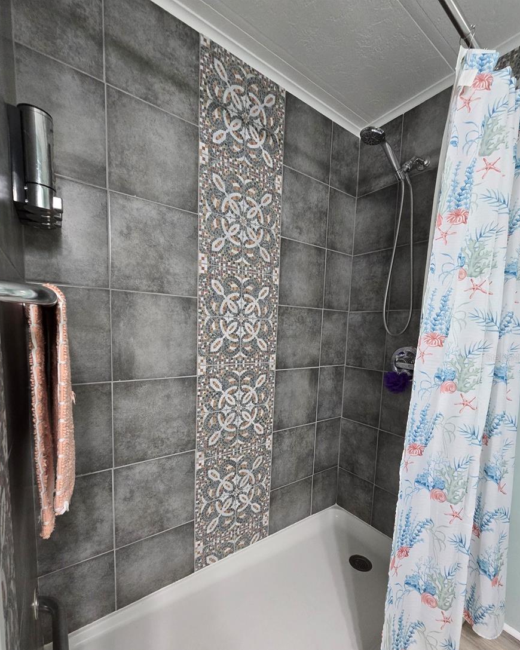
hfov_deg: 88.0
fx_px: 269
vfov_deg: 100.4
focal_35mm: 14
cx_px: 260
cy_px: 357
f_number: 2.2
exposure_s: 1/60
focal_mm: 2.2
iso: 500
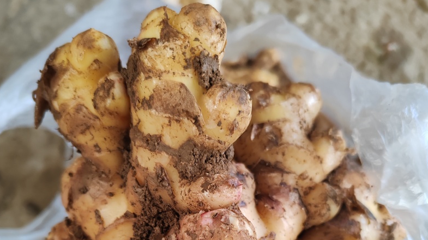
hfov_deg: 50.5
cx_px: 210
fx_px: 454
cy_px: 246
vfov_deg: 27.8
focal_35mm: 40
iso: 1000
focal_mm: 6.14
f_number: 1.8
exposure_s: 1/100
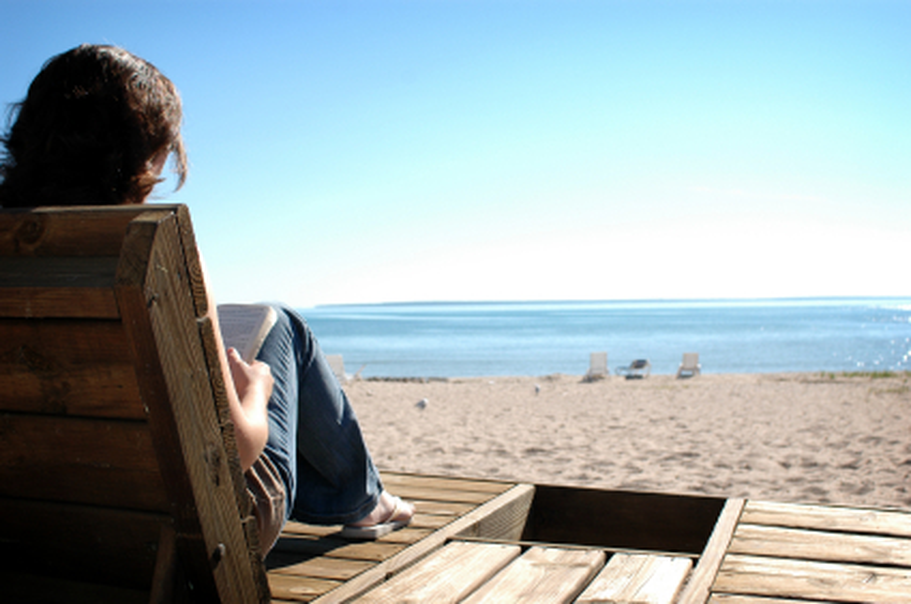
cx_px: 456
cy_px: 302
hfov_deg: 46.5
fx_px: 1061
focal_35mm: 42
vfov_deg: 31.8
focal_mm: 28
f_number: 5
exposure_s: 1/1000
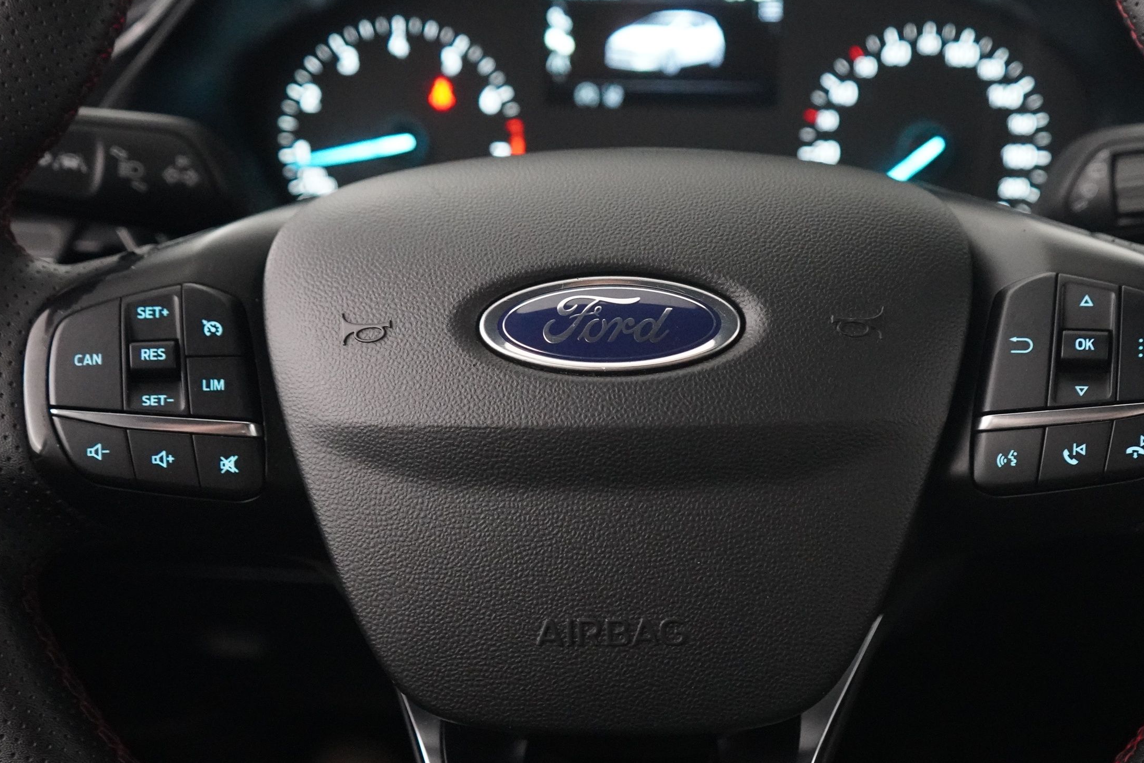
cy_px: 366
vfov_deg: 28.1
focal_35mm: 48
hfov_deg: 41.1
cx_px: 639
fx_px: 1525
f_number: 3.5
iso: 6400
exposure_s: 1/25
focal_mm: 28
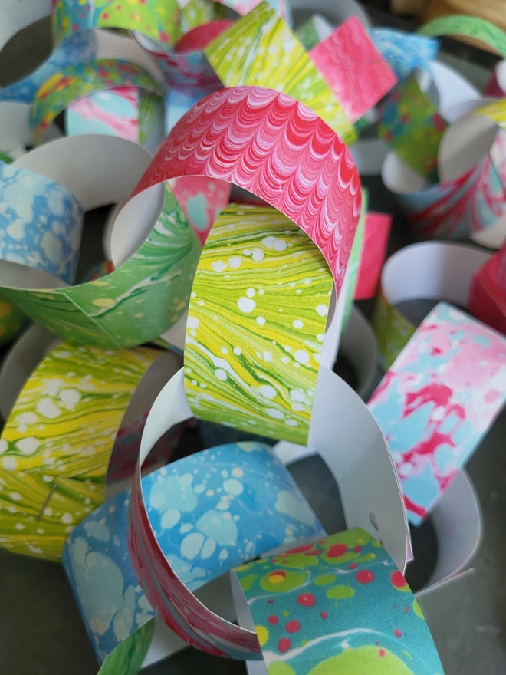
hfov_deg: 53.1
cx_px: 253
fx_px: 507
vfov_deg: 67.3
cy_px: 338
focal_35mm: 26
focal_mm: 5.4
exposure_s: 1/100
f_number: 1.8
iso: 250
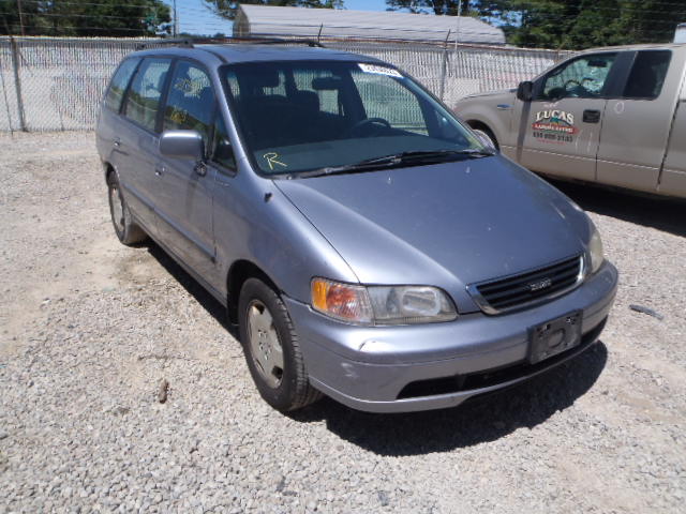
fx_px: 555
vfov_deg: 49.7
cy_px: 257
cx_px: 343
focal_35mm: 28
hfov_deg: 63.4
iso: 80
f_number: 4.5
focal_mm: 5
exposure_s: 1/800
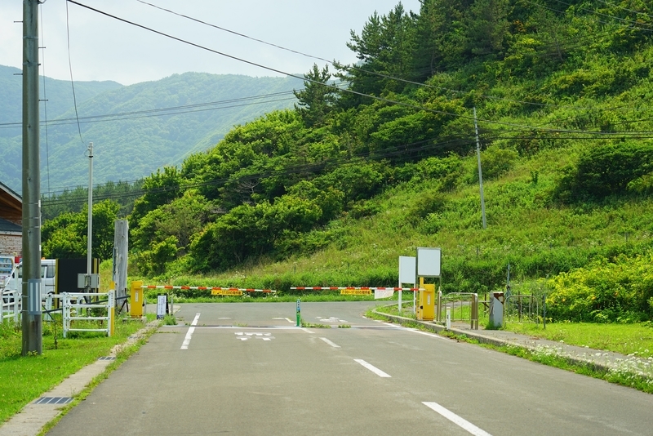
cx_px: 326
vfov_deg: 14.6
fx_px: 1706
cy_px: 218
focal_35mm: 94
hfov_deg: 21.7
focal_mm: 94
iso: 100
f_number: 5
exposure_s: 1/125
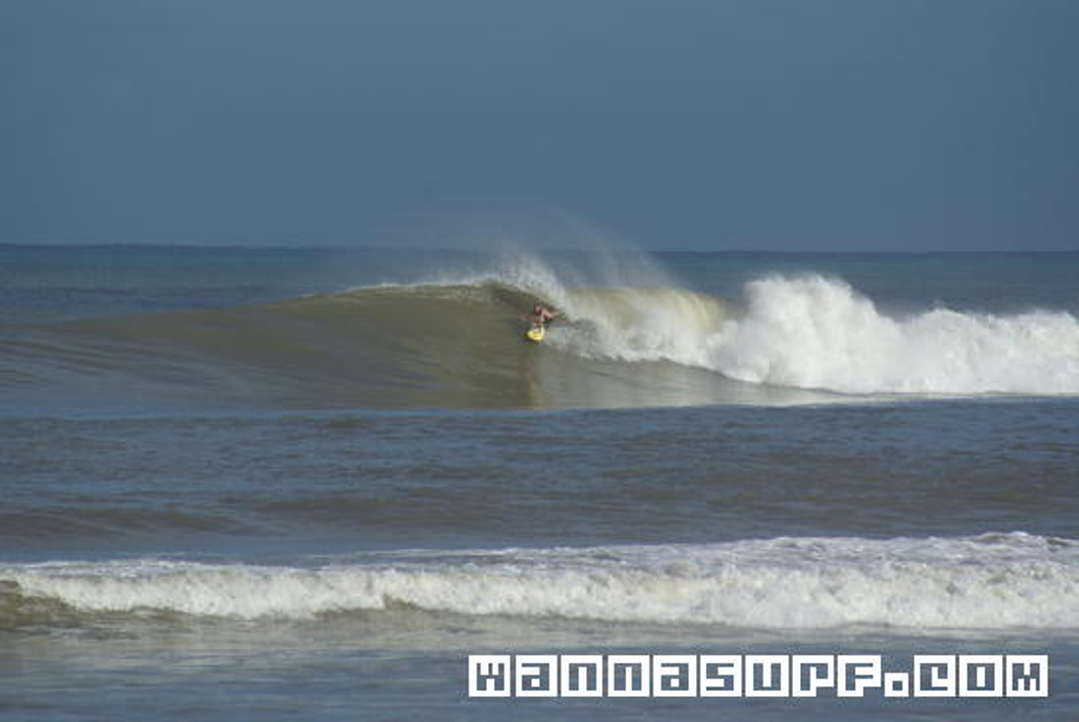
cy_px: 361
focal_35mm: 450
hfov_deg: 4.6
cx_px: 540
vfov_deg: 3.1
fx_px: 13502
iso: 100
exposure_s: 1/640
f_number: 8
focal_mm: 300
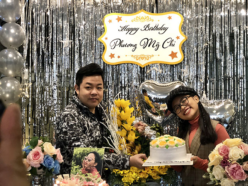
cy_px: 93
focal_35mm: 57
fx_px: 408
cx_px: 124
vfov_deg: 25.7
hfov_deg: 33.8
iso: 125
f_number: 2.8
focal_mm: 6.6
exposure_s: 1/50
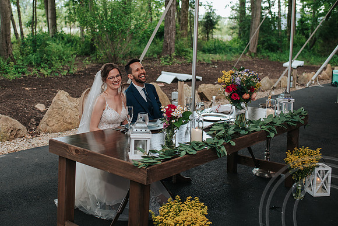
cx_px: 139
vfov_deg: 30.5
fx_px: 412
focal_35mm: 44
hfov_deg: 44.4
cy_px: 84
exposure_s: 1/200
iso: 400
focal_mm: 35
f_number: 2.8
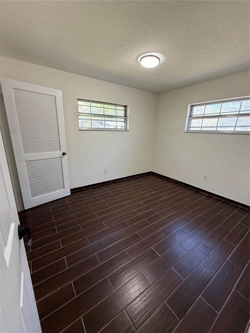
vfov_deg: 102.1
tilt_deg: -14.5
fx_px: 135
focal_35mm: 14
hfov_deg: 85.7
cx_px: 125
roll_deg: -0.6
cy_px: 166
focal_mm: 2.22
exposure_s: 1/120
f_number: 2.2
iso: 400
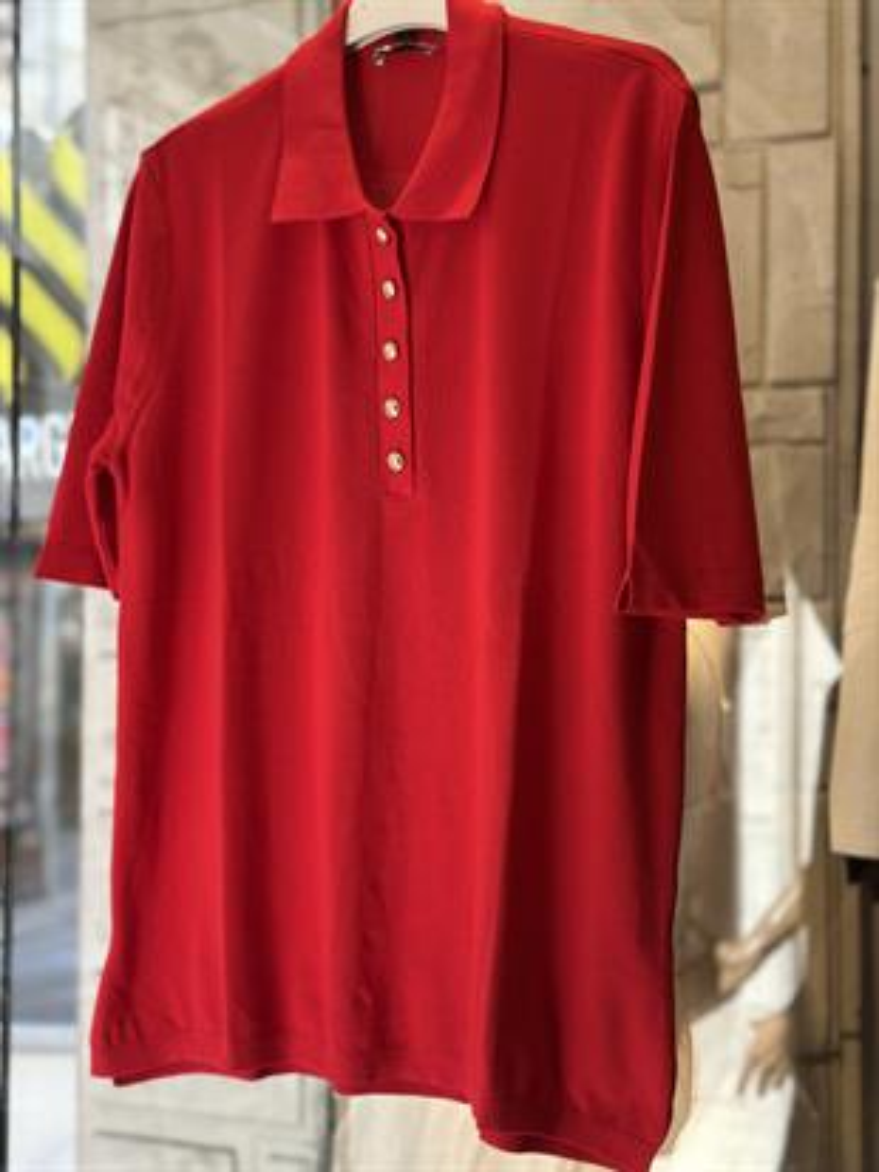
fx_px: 1624
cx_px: 440
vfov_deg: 39.6
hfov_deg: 30.3
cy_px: 586
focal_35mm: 48
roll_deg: -1.2
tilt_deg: +1.9
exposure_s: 1/172
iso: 100
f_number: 1.78
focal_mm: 6.86
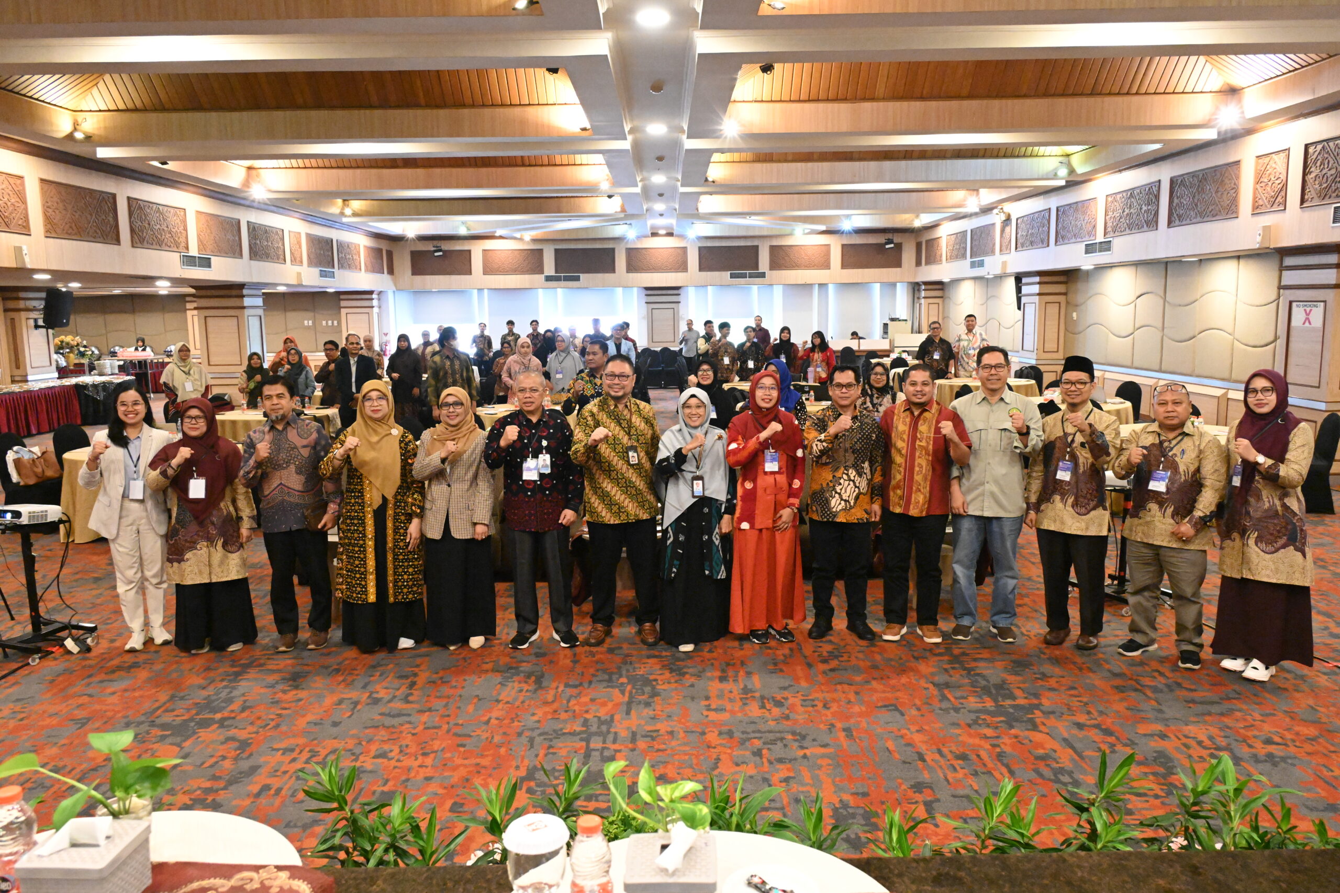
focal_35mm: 27
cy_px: 446
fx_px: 1005
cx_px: 670
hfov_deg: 67.4
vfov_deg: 47.9
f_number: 6.3
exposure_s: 1/125
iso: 12800
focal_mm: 27
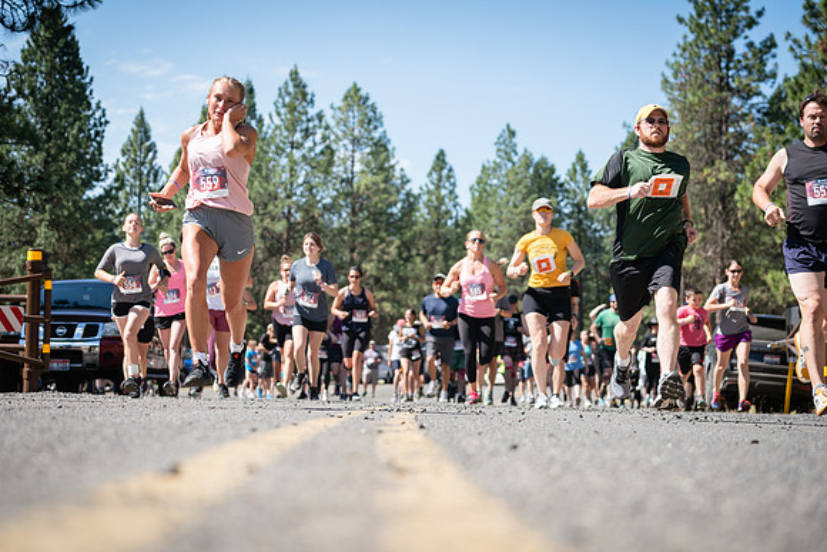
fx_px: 1700
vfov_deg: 18.4
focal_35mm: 74
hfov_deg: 27.3
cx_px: 414
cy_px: 276
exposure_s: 1/500
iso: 100
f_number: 4
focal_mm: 74
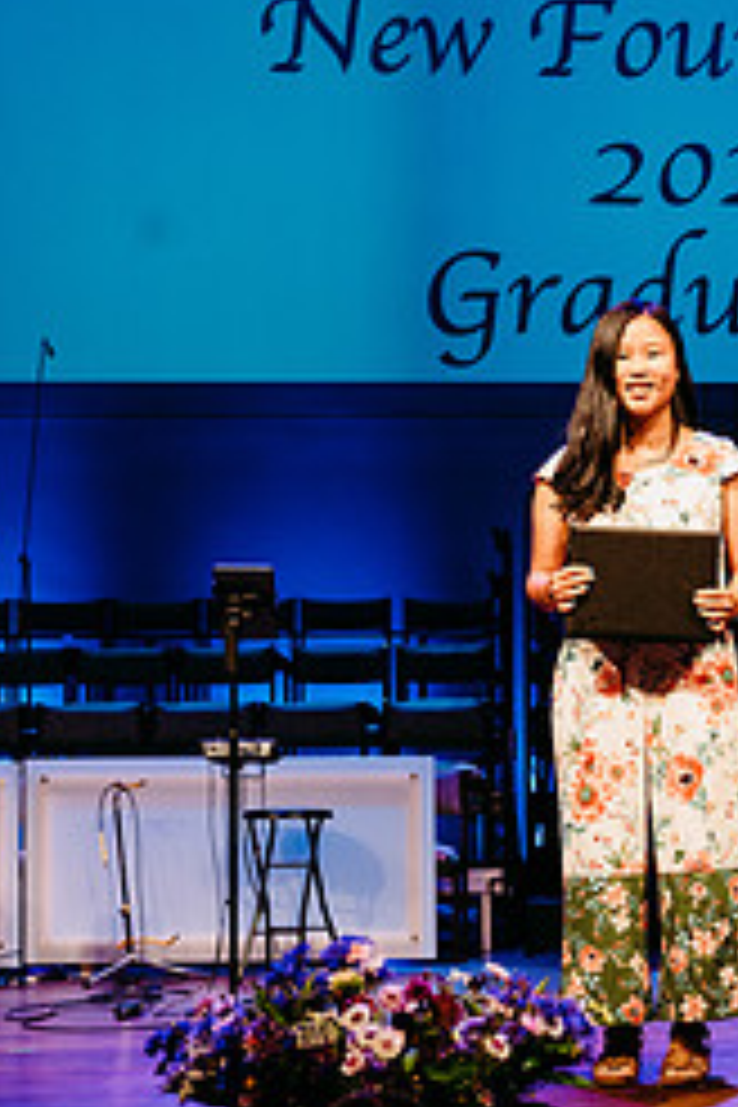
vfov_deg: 31.2
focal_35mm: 64
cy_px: 711
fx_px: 1968
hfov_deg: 20.8
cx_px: 670
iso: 1600
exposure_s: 1/200
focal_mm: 35
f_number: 4
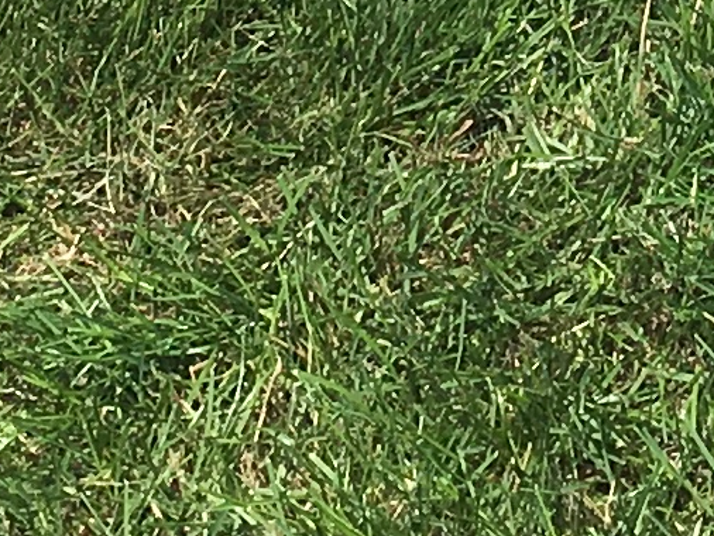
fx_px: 4767
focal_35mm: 231
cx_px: 814
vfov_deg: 5.9
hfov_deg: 8.5
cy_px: -1123
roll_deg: +22.8
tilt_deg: -30.3
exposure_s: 1/1166
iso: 25
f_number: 2.2
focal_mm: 4.15
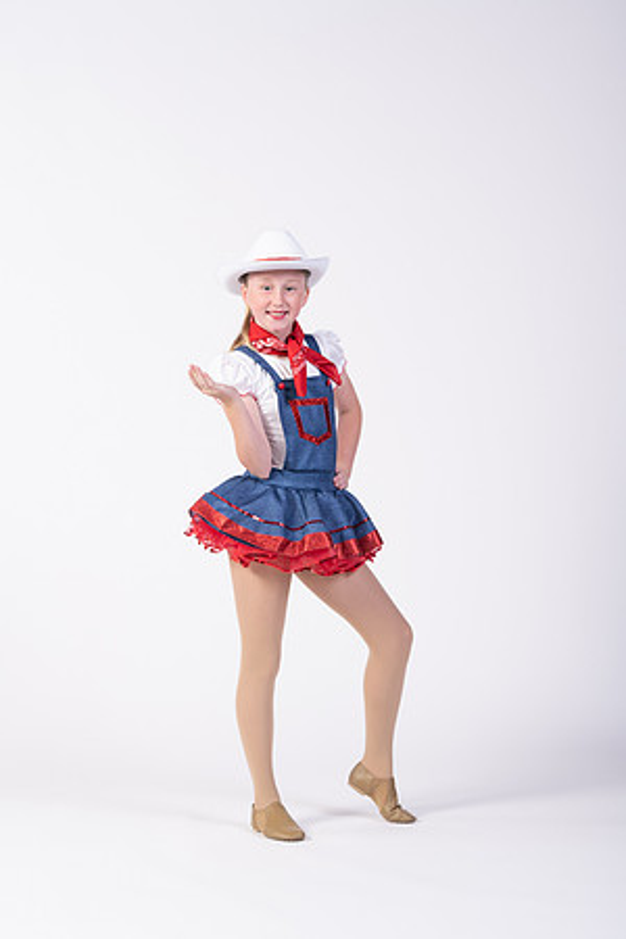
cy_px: 470
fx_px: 2295
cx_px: 313
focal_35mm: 88
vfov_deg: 23.1
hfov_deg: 15.5
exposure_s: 1/160
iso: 400
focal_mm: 88
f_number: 6.3
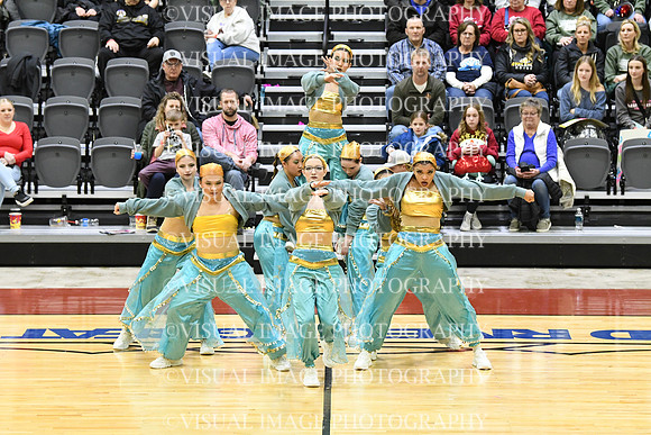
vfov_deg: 8.2
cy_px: 218
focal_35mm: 168
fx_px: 3039
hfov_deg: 12.2
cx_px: 326
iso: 5000
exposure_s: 1/250
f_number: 4
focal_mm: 112
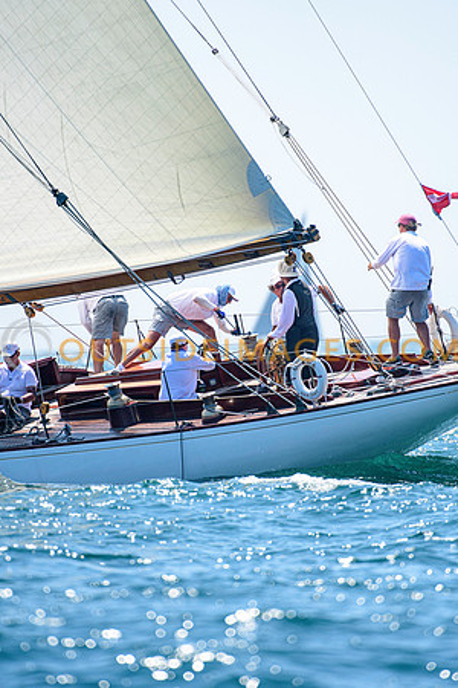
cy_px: 344
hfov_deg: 2.3
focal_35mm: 600
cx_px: 229
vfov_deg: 3.4
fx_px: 11449
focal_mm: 400
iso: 400
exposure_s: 1/3200
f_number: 5
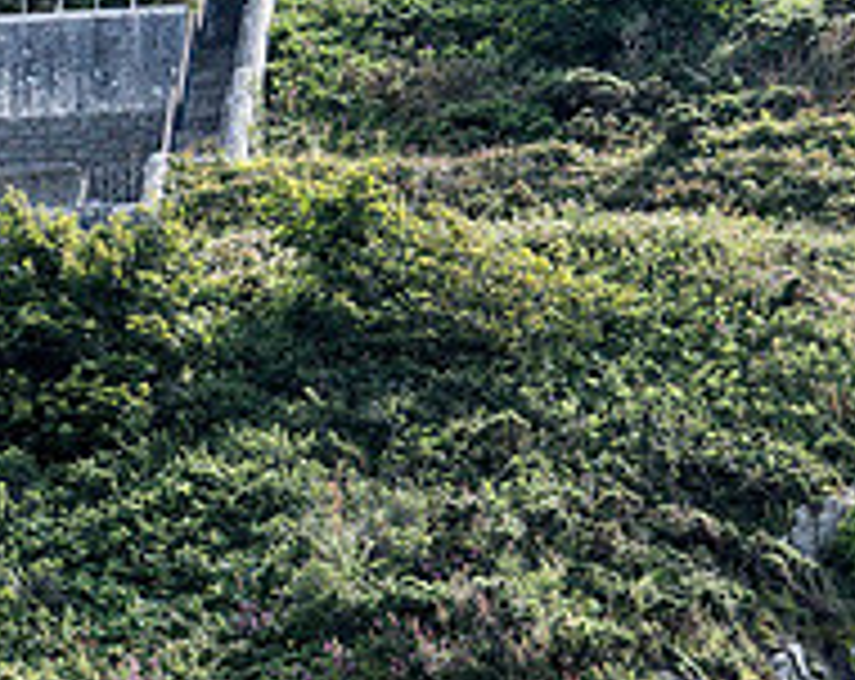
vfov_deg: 4.5
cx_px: -179
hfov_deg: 5.7
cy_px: -195
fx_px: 8607
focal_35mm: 341
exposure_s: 1/800
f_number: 6.3
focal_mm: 70
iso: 100
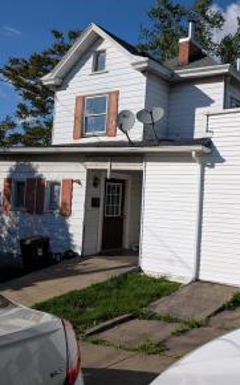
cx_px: 221
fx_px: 367
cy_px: 187
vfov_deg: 55.3
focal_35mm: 35
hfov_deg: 34.0
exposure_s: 1/2370
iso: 31
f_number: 1.68
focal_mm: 6.9
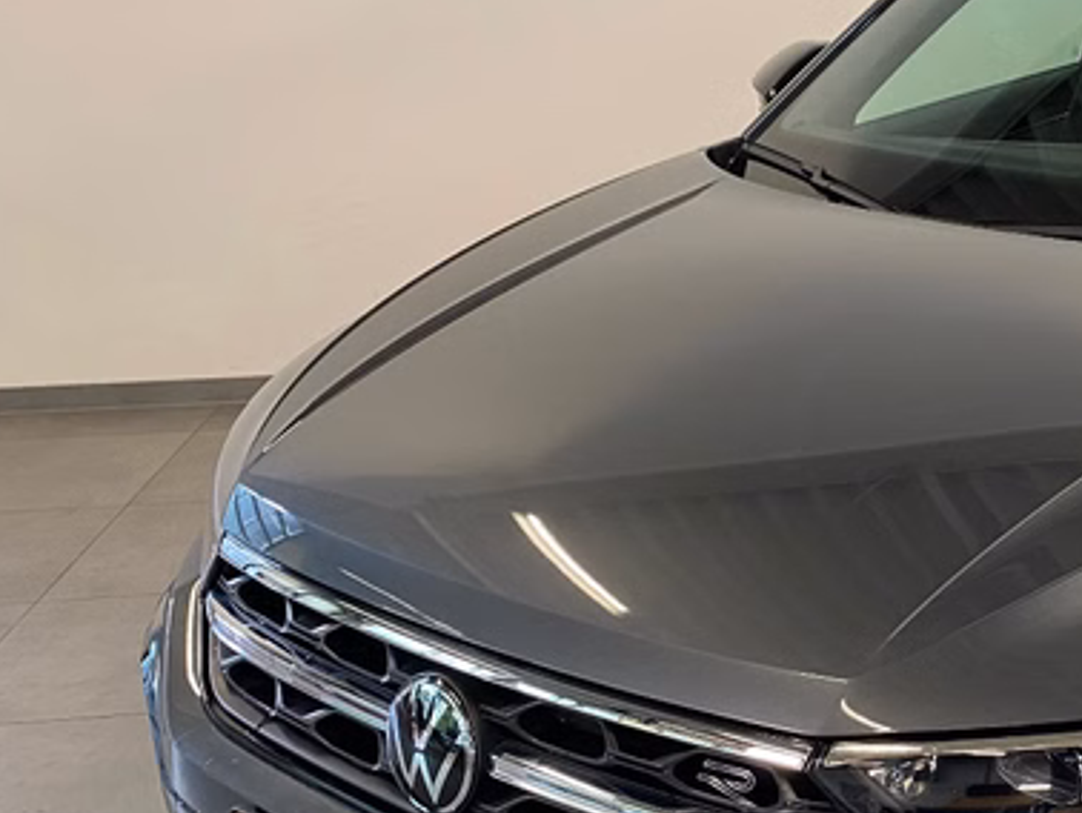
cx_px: 1076
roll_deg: -0.2
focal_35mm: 55
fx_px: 1720
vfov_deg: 26.4
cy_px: 570
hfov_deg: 32.2
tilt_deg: -23.1
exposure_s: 1/50
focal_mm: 4.25
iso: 125
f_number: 1.8
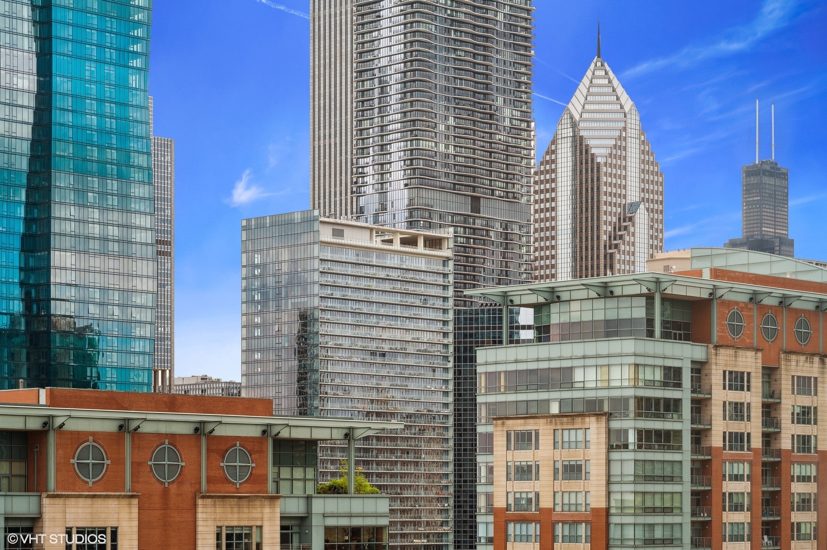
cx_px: 414
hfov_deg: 24.5
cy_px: 275
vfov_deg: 16.4
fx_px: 1905
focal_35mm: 83
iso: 200
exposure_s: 1/350
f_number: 9.5
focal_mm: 83
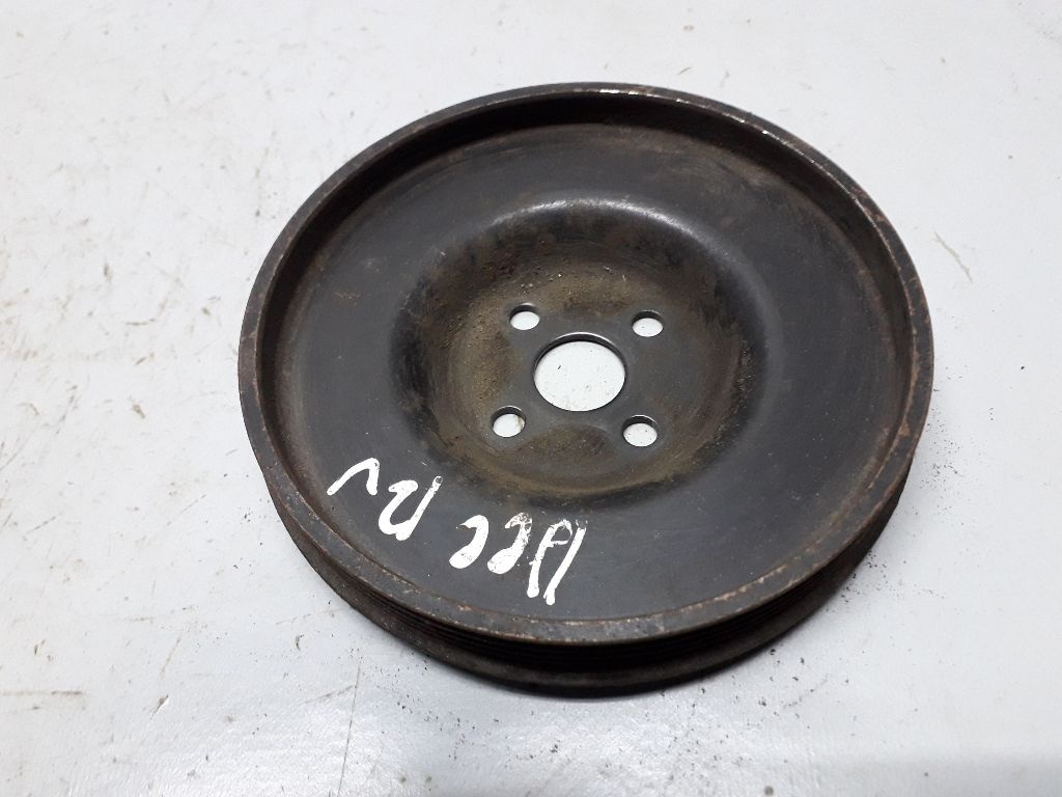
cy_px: 398
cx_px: 531
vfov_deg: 51.4
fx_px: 828
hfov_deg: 65.3
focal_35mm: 27
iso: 200
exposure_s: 1/25
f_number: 1.9
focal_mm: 3.6
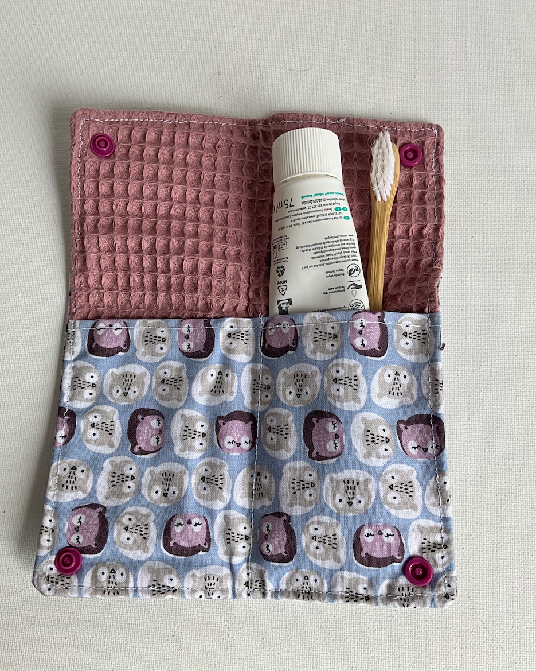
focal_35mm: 31
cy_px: 344
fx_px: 615
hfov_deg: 47.1
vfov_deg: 57.2
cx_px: 263
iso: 20
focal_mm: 3
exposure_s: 1/197
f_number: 1.8
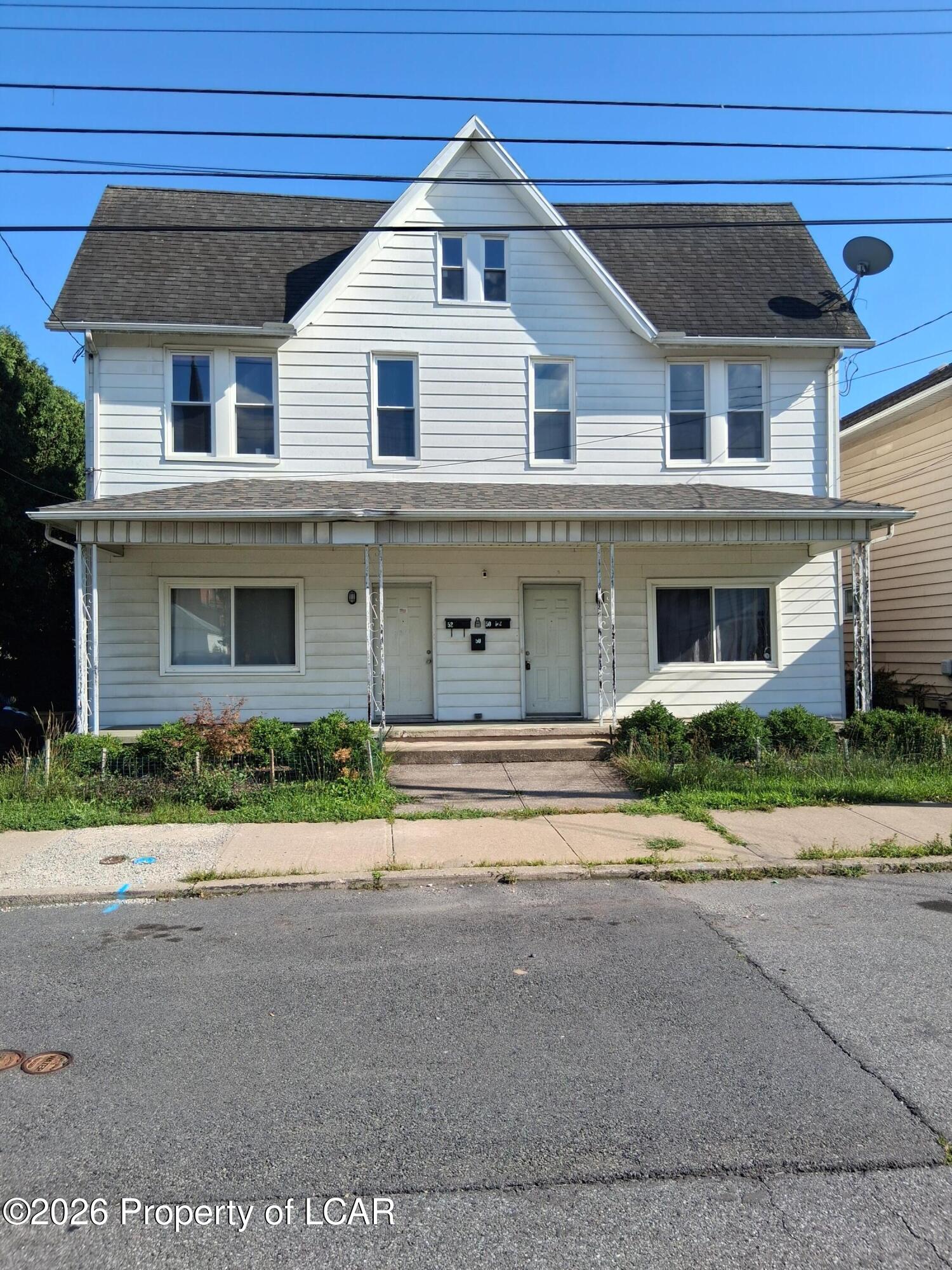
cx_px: 476
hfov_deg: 53.1
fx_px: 953
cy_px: 635
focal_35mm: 26
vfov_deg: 67.3
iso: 25
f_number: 1.8
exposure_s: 1/415
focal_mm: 3.98
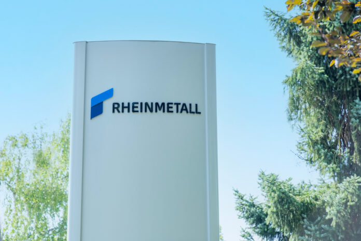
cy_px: 120
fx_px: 1404
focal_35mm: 140
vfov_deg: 9.8
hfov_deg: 14.7
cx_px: 180
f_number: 5.6
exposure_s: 1/250
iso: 125
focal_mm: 93.2
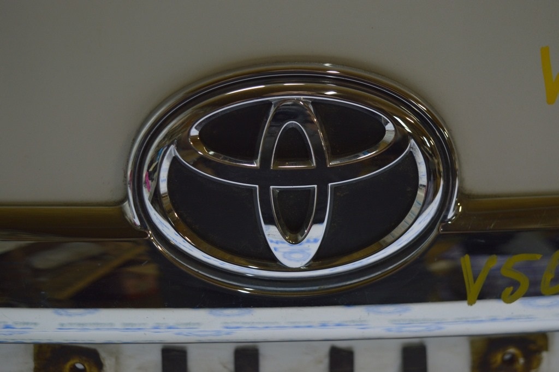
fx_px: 931
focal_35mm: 60
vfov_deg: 22.6
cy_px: 186
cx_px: 280
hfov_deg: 33.4
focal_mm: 40
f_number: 4.8
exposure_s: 1/50
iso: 400
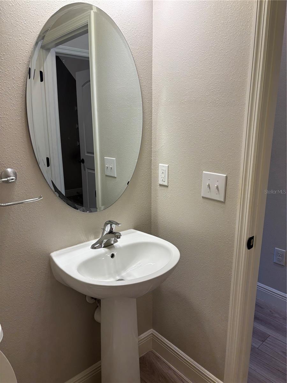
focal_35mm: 26
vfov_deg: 67.3
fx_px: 287
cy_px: 192
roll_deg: -0.7
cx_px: 144
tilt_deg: -13.6
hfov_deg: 53.1
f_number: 1.6
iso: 80
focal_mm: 5.96
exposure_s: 1/120
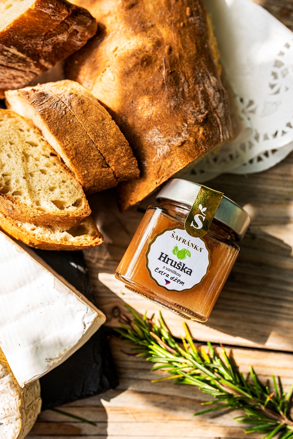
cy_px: 226
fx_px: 475
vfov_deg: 49.5
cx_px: 137
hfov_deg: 34.2
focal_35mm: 39
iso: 100
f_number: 4.5
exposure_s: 1/640
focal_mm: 35
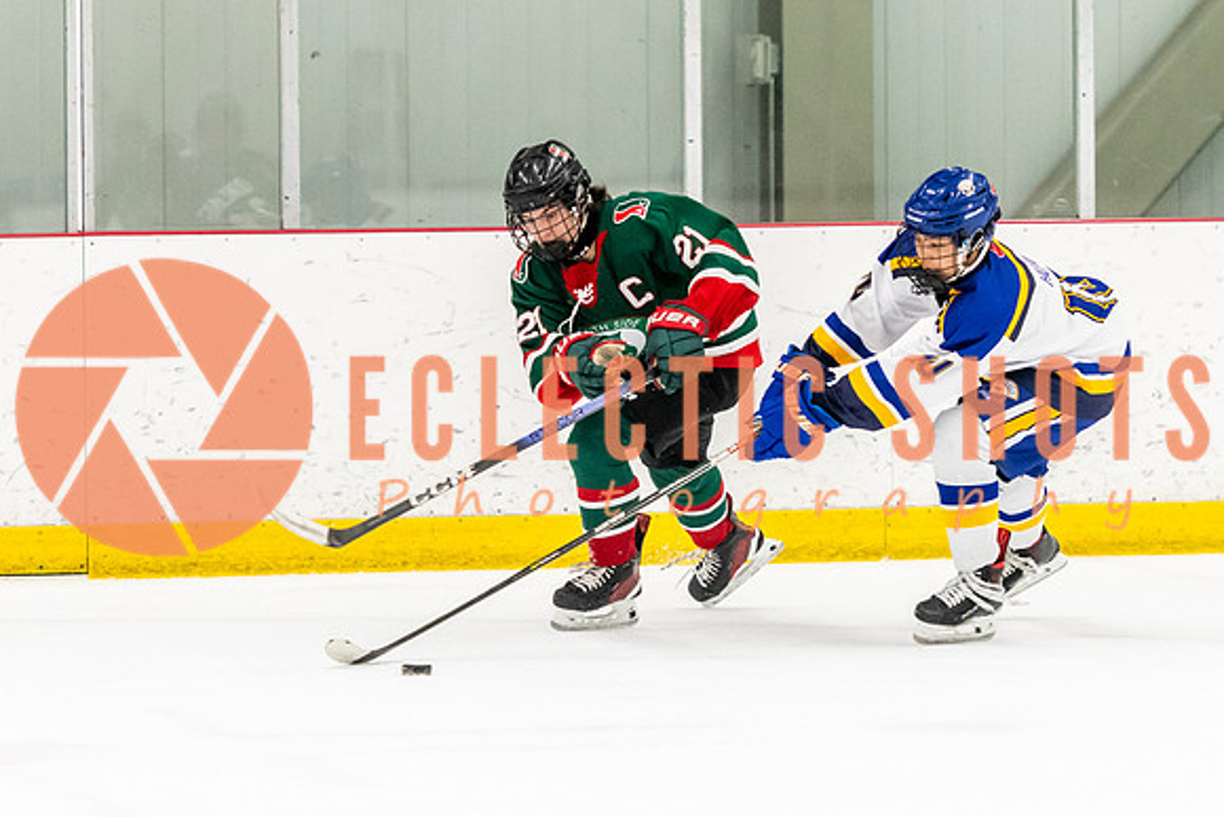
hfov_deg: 8.0
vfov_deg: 5.4
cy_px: 473
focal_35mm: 256
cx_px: 546
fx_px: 8717
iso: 3200
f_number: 2.8
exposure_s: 1/800
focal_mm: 140
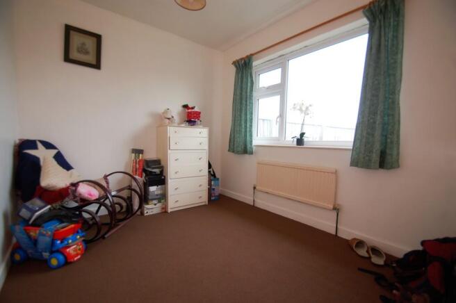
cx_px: 228
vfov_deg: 77.2
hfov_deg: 100.4
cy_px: 152
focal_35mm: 15
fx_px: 190
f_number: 3.5
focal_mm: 10
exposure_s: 1/60
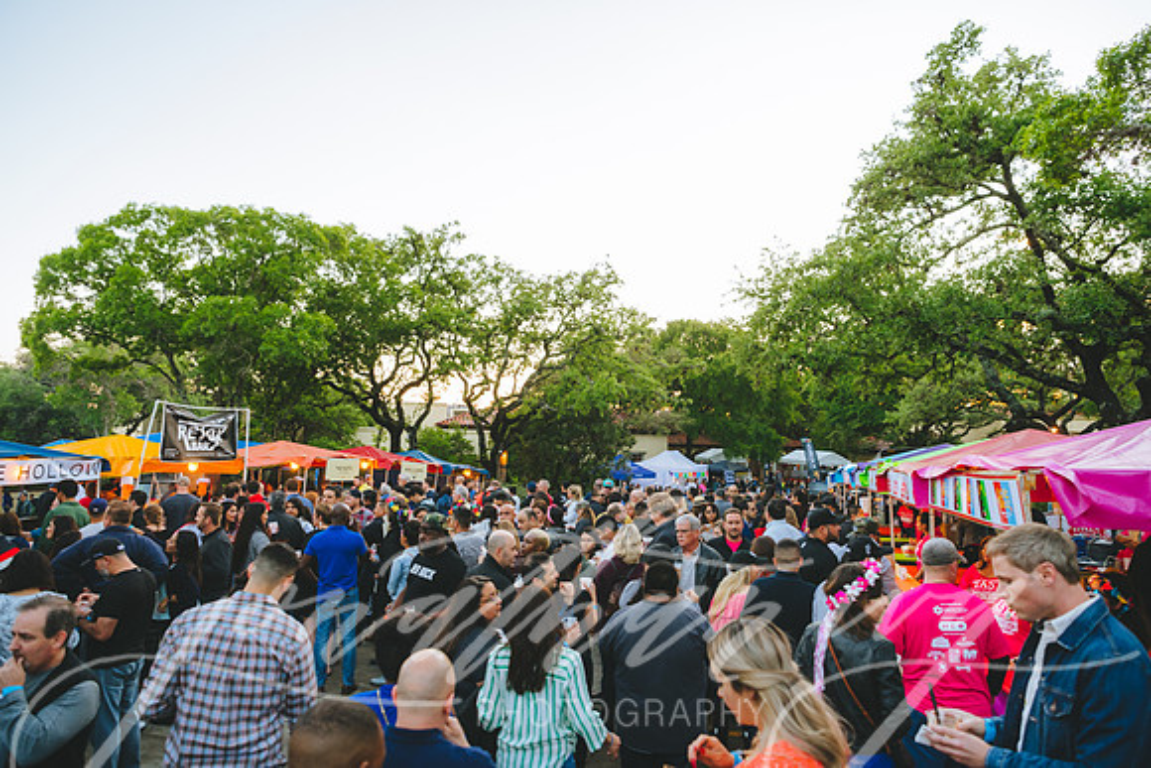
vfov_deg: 53.2
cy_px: 384
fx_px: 767
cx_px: 576
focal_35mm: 24
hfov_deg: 73.7
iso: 450
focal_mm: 24
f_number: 3.5
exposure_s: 1/160
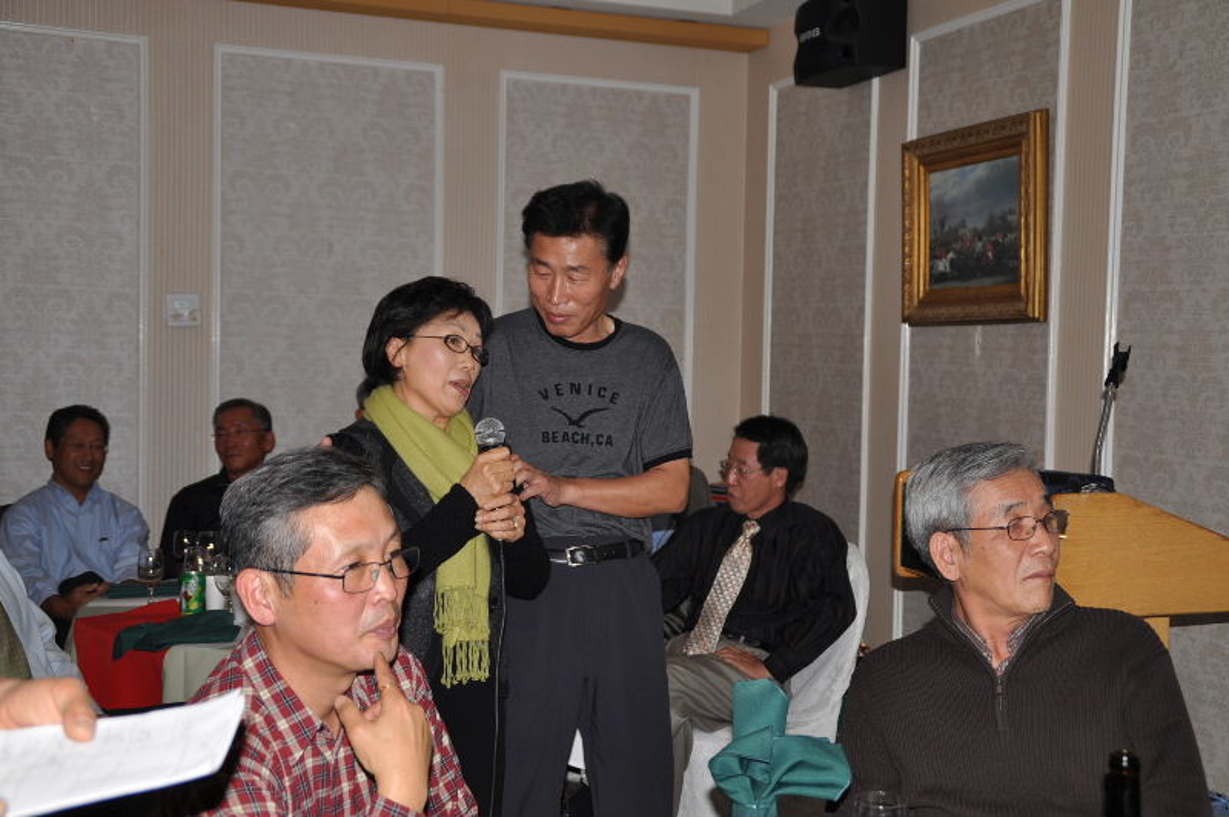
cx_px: 614
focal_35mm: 48
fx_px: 1637
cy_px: 408
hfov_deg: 41.1
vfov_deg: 28.0
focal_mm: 32
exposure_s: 1/60
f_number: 4.2
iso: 200
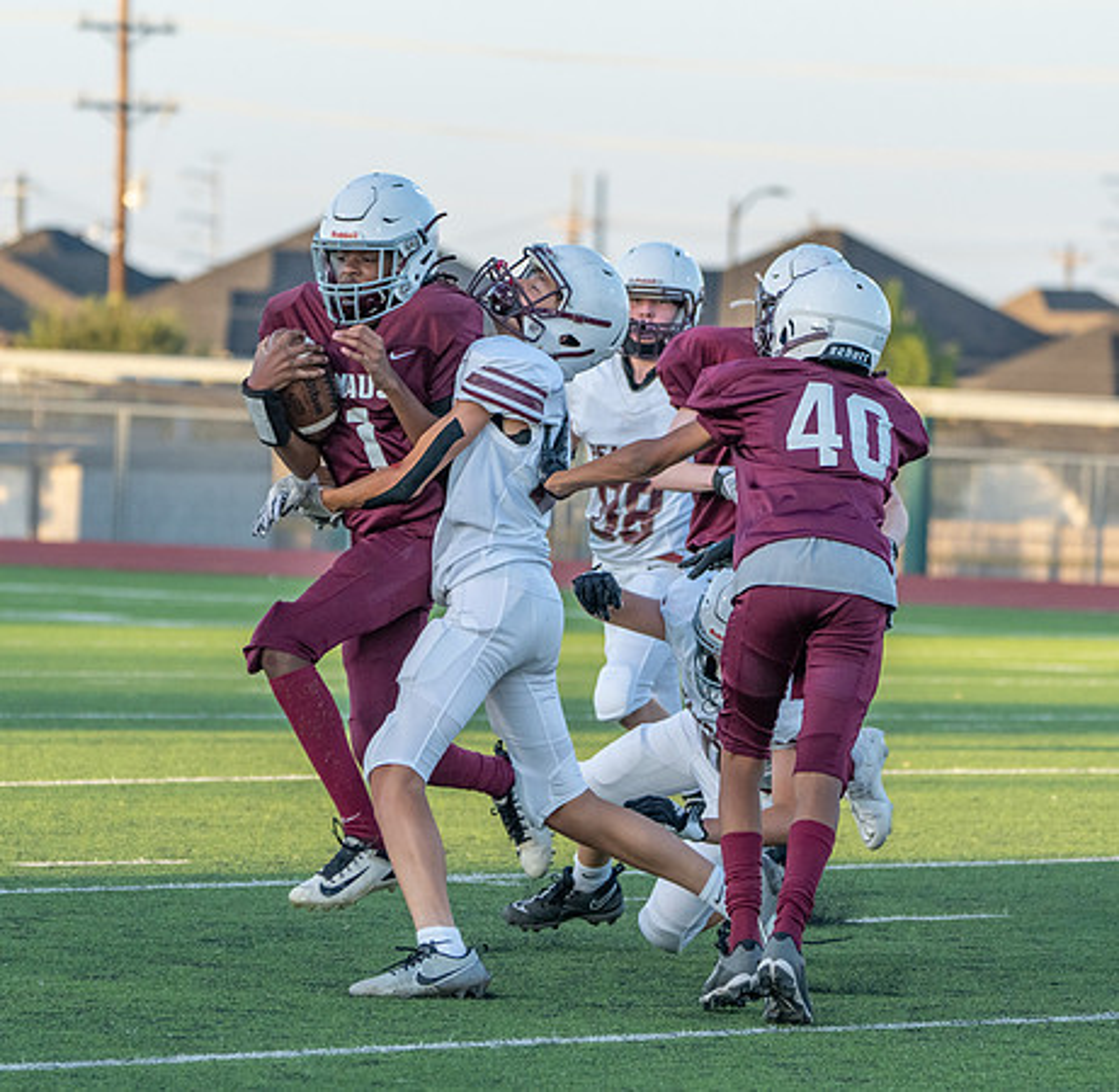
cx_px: 532
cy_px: 670
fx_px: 10956
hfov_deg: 5.8
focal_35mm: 303
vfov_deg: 5.7
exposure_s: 1/1000
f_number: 5.6
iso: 1000
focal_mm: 196
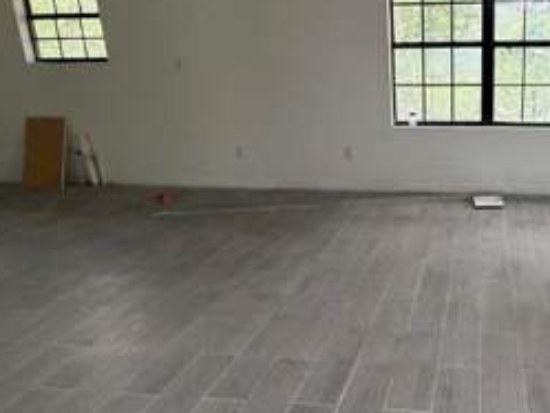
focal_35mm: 27
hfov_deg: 59.7
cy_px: 152
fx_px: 429
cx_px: 446
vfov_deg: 50.8
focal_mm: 2.22
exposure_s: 1/60
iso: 400
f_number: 2.2
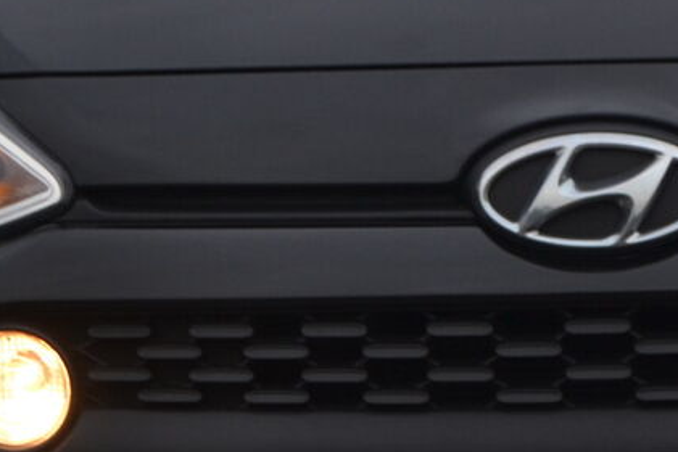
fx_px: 4126
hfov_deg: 9.4
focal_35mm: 219
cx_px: 588
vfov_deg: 6.3
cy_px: 55
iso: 110
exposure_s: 1/125
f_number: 5.6
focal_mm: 32
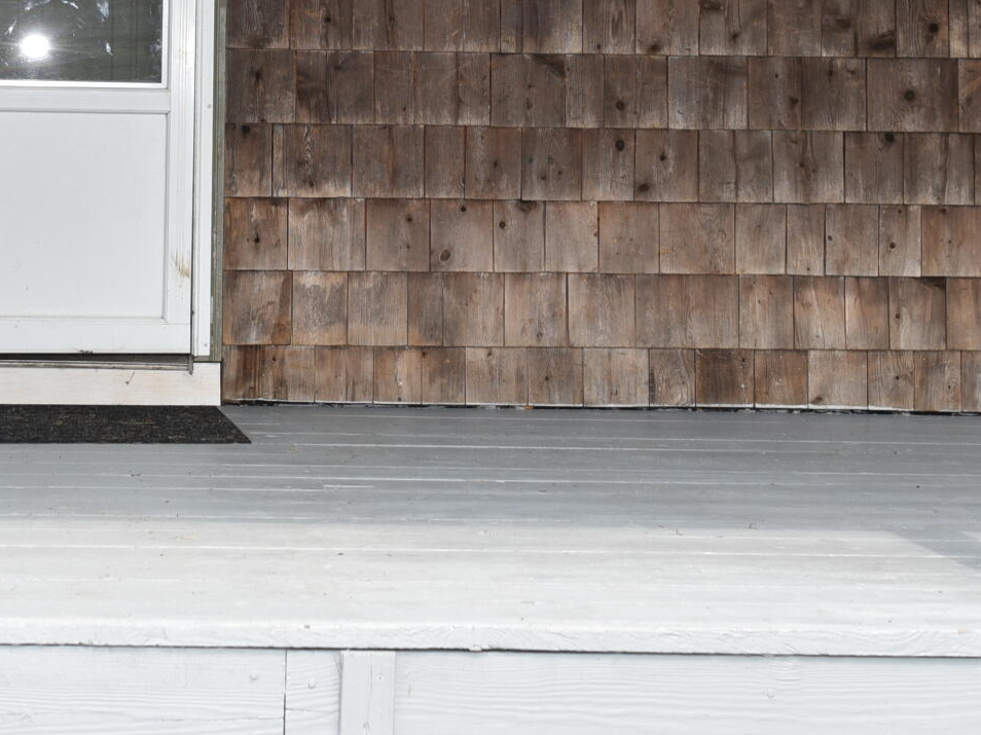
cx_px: 287
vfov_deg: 12.1
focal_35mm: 121
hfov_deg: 16.2
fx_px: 3428
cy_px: 32
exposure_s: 1/160
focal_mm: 40
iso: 100
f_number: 6.3
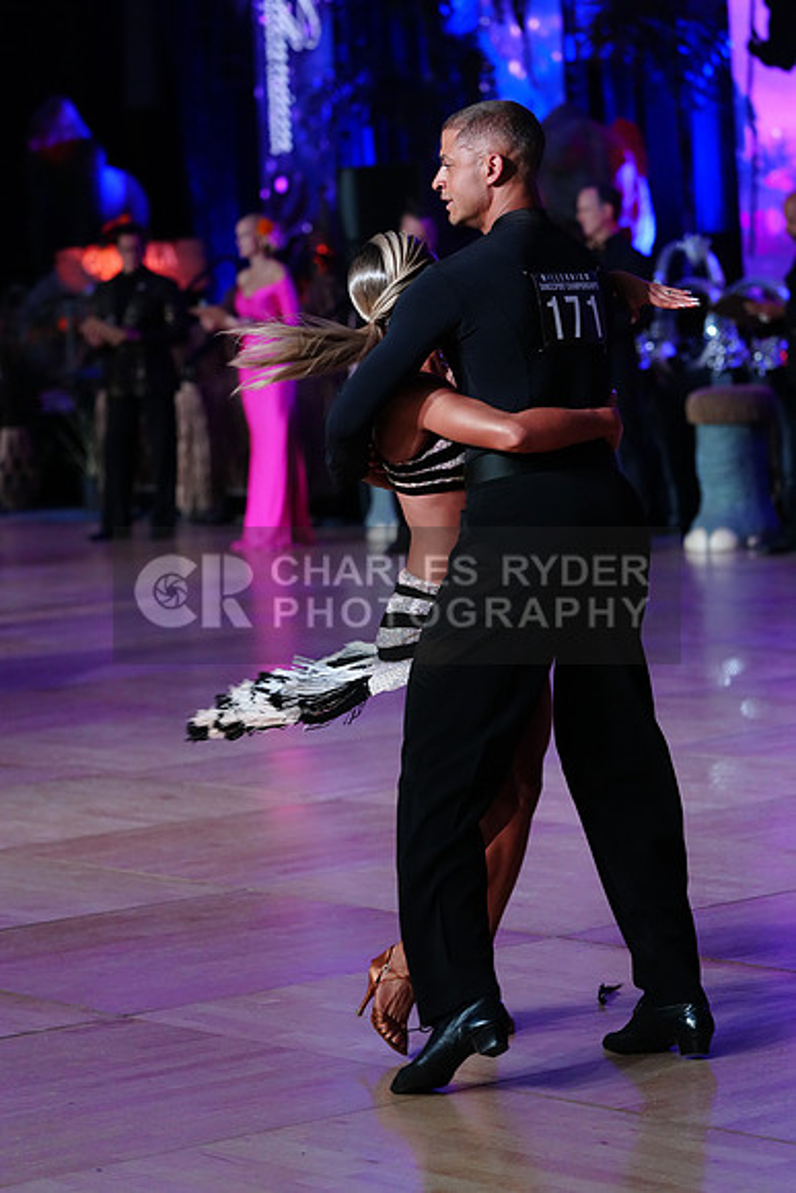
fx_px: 4110
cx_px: 398
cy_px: 596
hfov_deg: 11.1
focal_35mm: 124
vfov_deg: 16.5
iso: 3200
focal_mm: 124
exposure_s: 1/400
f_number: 4
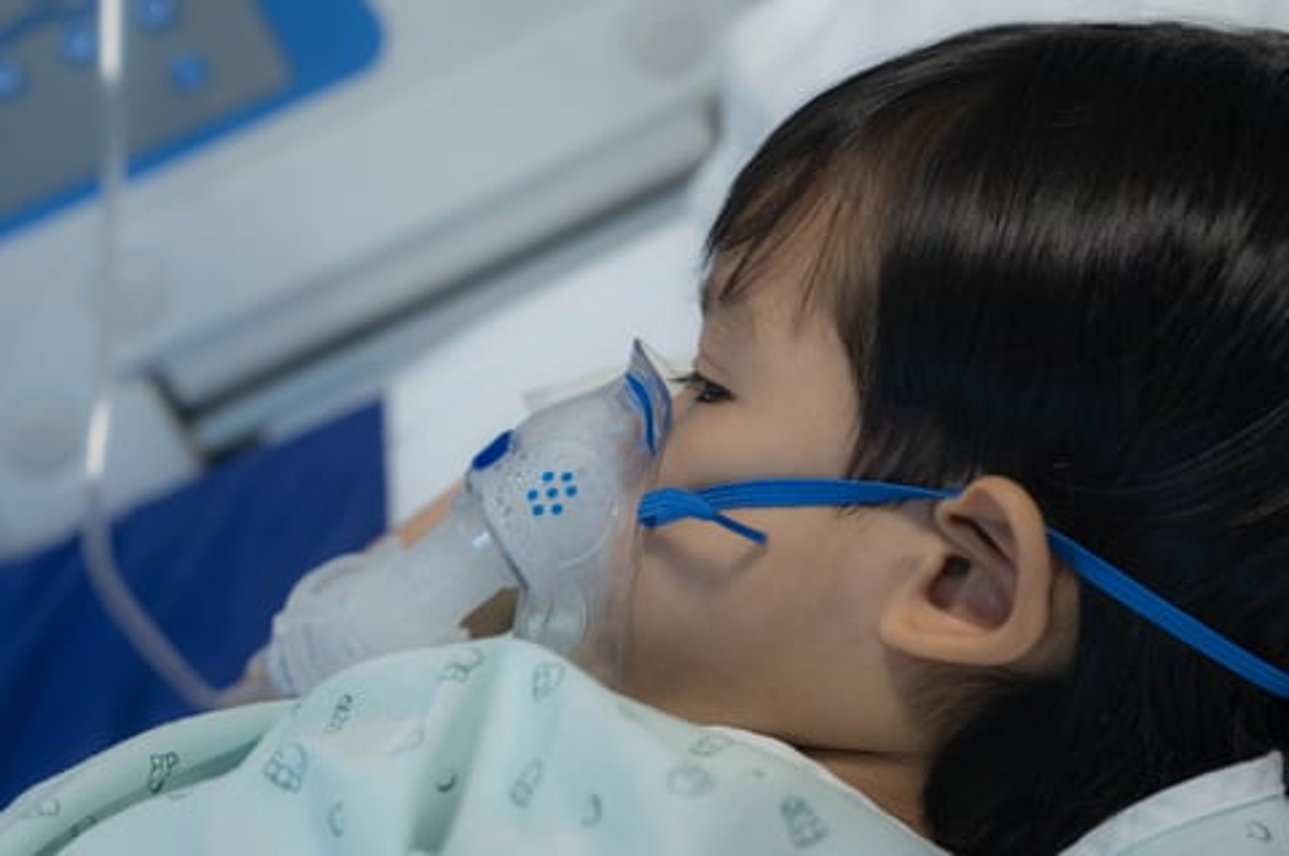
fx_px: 3005
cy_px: 428
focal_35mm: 84
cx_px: 644
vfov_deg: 16.2
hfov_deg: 24.2
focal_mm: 56
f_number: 3.2
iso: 200
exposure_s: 1/40
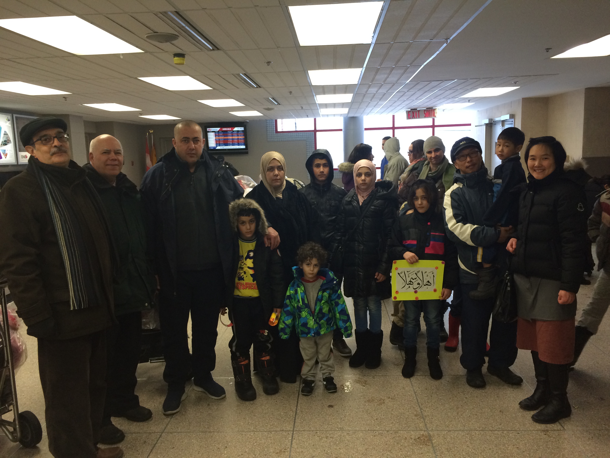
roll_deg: +0.7
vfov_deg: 48.2
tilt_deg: -7.2
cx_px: 305
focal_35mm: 29
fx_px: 511
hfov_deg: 61.7
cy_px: 229
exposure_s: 1/30
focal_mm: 4.15
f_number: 2.2
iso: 64
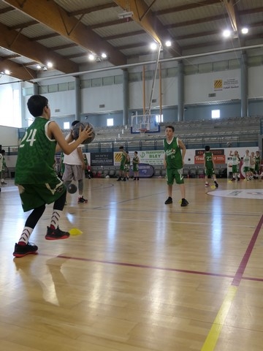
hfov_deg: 42.9
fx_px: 334
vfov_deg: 55.4
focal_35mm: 33
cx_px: 132
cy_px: 176
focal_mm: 11.1
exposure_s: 1/250
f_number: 2.5
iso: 800
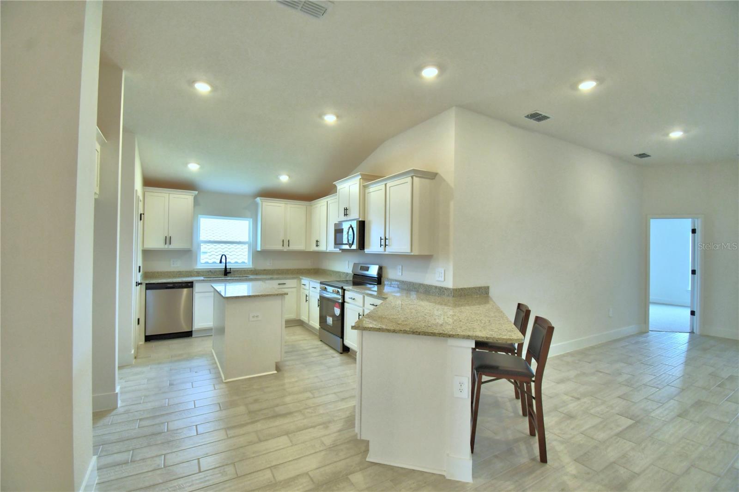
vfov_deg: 77.3
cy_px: 246
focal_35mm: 15
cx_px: 370
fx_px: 308
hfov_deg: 100.4
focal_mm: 10
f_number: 4.5
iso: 400
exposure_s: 1/125
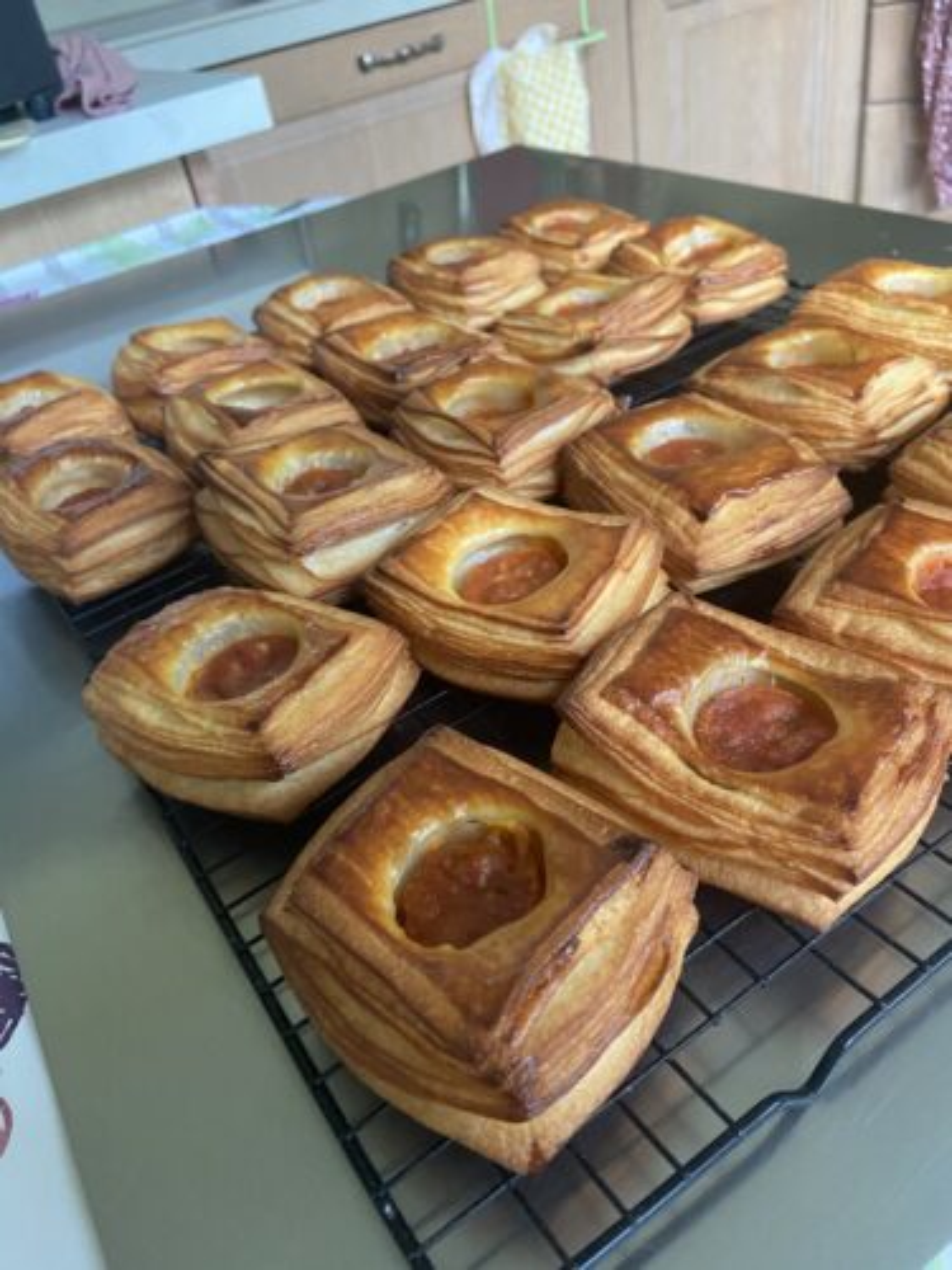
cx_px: 476
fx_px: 953
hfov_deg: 53.1
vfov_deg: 67.3
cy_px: 635
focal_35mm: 26
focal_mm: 4.25
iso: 250
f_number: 1.8
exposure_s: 1/60
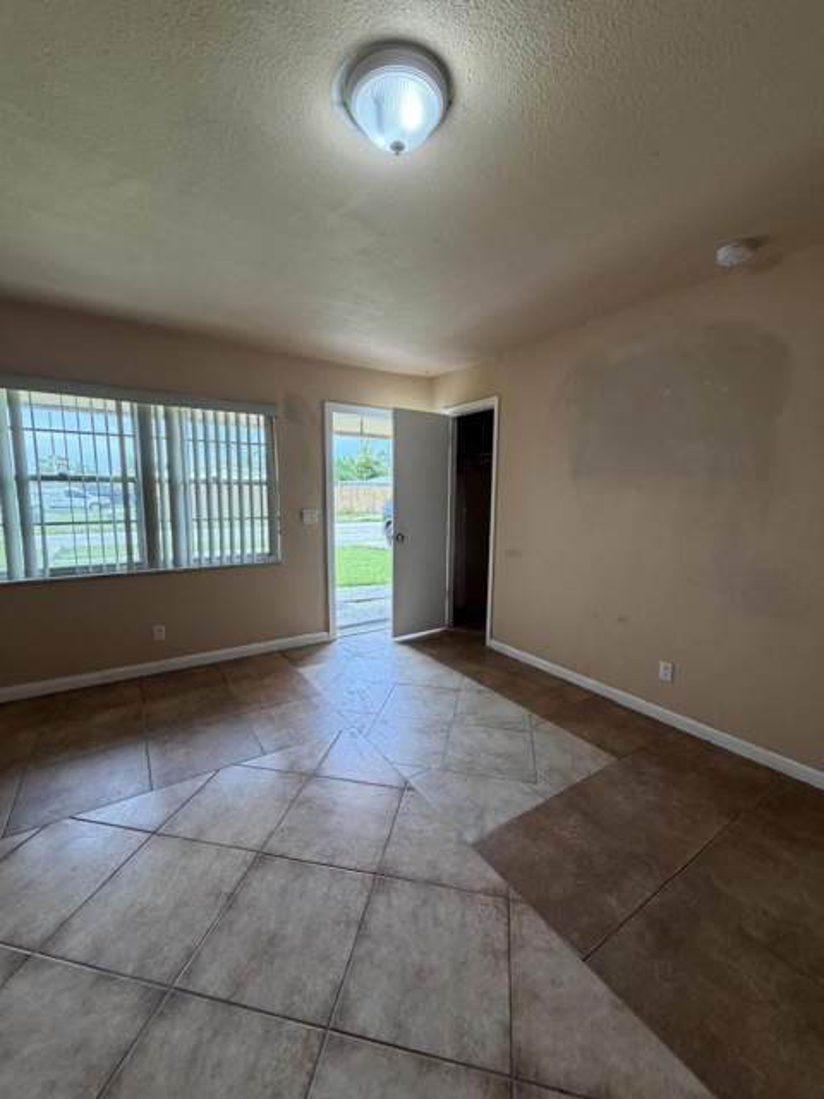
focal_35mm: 14
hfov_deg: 85.7
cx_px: 412
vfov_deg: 102.1
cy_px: 550
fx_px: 444
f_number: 2.2
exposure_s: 1/120
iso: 160
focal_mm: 2.22
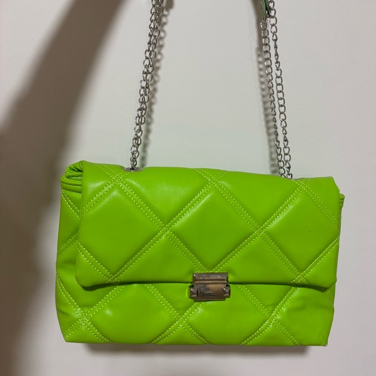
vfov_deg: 51.6
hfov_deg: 52.5
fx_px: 381
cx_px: 189
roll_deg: +0.0
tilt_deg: -10.4
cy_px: 127
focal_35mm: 31
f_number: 1.6
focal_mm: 5.96
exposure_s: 1/78
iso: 125
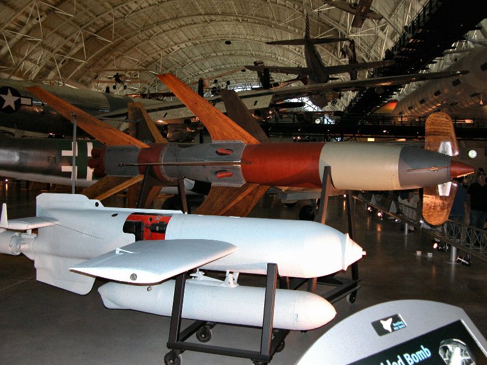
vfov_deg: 40.7
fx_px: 492
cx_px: 244
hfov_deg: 52.6
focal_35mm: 35
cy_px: 182
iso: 200
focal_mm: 8.9
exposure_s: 1/60
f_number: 2.8
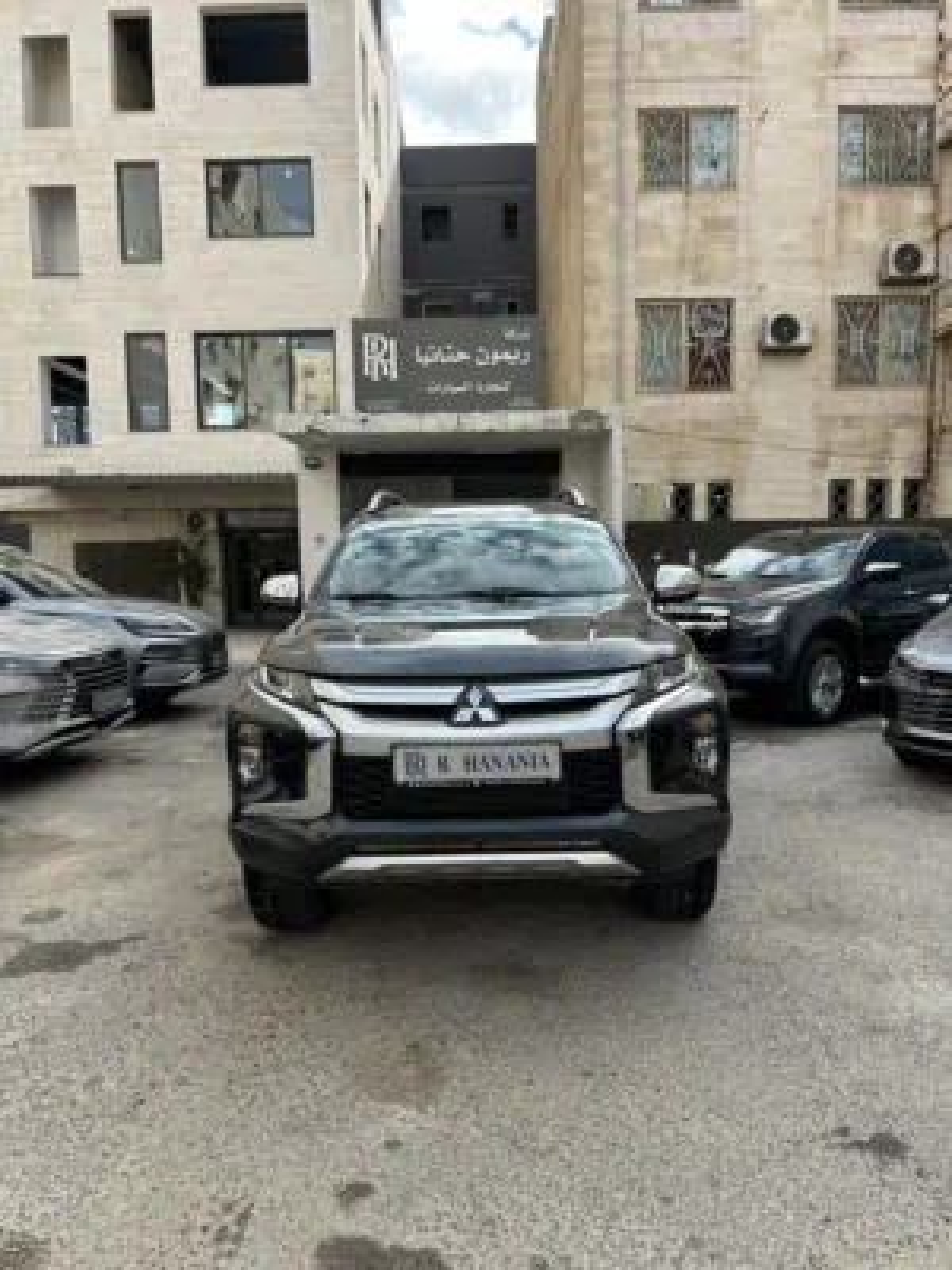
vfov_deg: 67.3
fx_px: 953
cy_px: 635
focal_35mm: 26
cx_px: 476
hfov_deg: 53.1
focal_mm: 5.7
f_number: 1.5
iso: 50
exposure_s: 1/2083
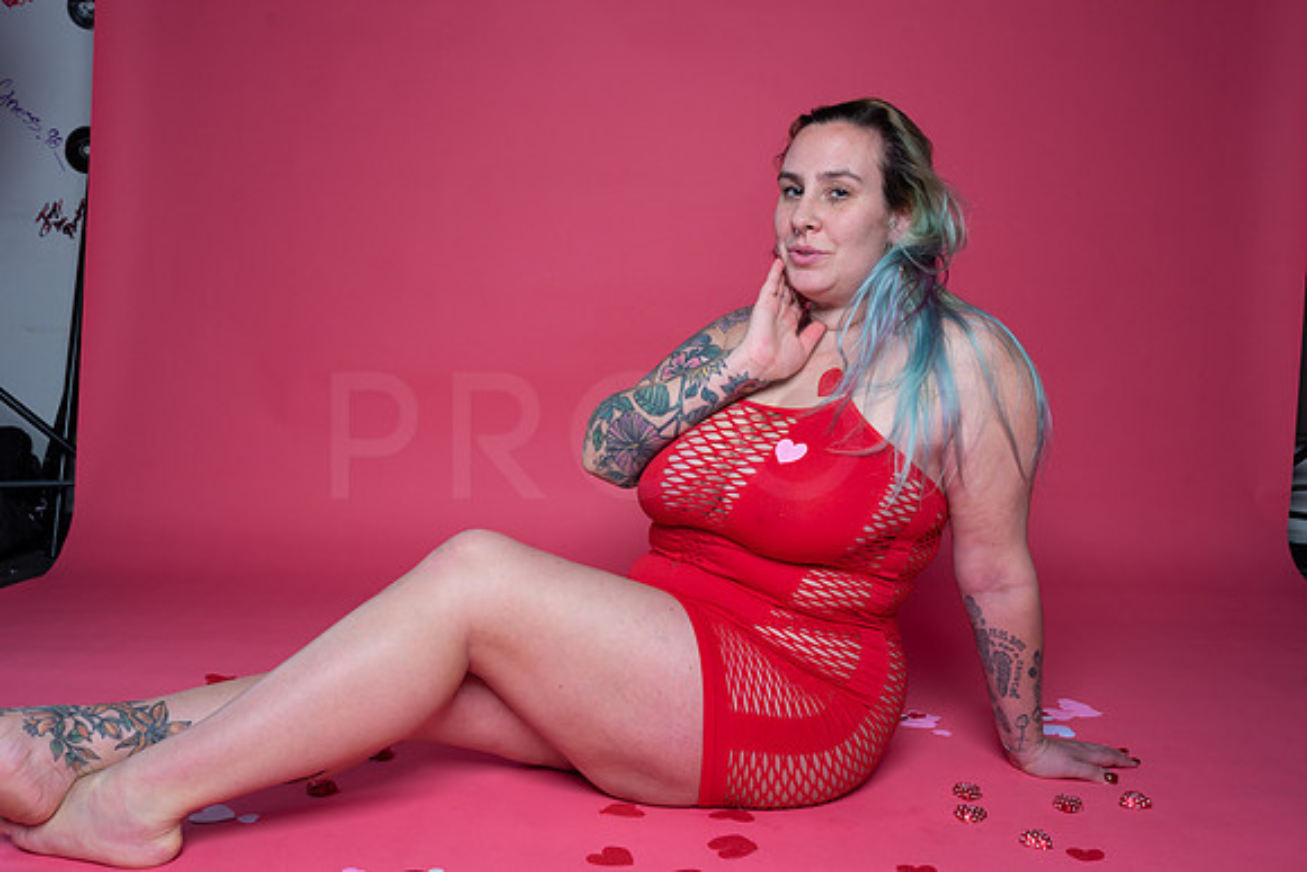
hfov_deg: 54.4
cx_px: 654
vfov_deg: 37.9
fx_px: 1271
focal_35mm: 35
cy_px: 436
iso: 100
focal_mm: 35
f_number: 8
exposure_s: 1/160
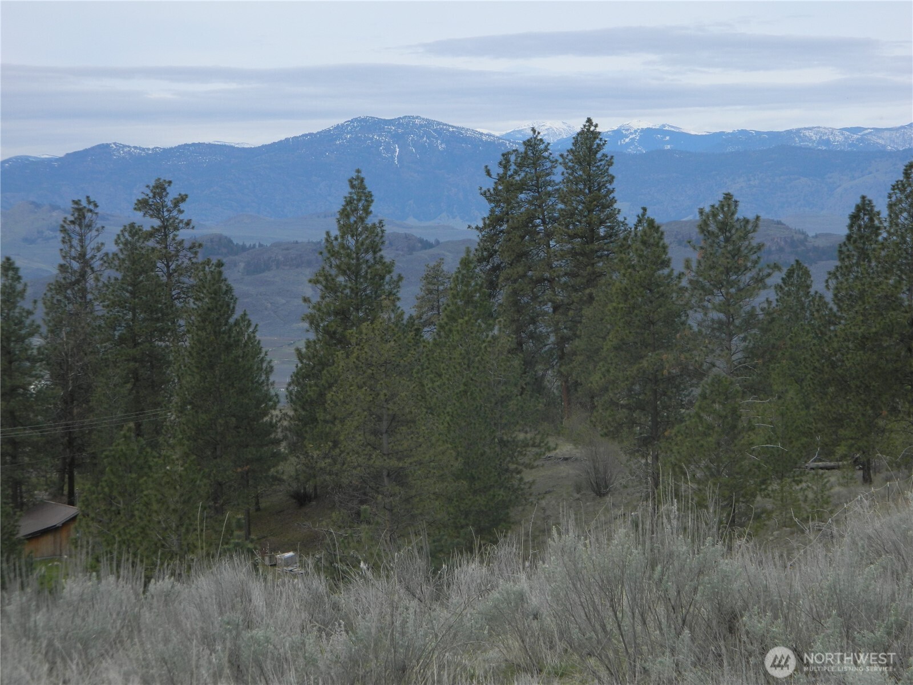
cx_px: 456
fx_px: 2717
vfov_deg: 14.4
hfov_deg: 19.1
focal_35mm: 103
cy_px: 342
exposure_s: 1/500
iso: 80
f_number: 4.5
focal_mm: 18.6
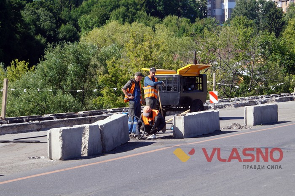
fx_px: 614
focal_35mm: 75
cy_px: 98
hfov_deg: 27.0
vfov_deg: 18.1
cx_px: 148
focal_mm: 50
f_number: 9
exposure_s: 1/125
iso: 100
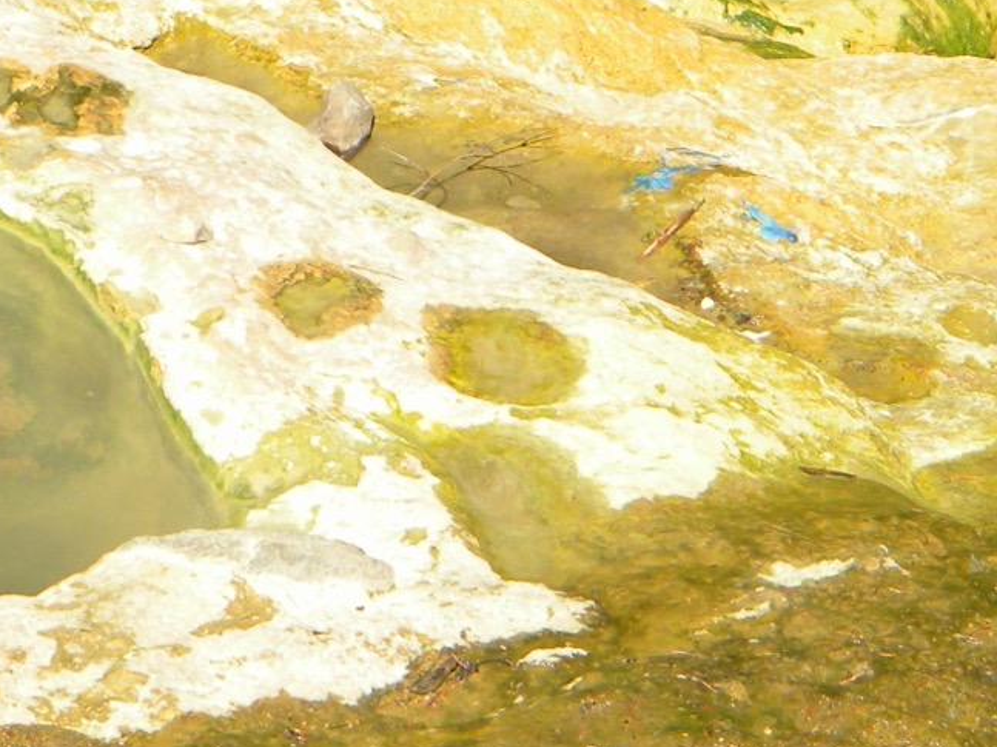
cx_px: 610
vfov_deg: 5.1
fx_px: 8409
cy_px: -176
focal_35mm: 292
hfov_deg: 6.8
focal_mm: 19
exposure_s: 1/377
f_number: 4.7
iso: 80
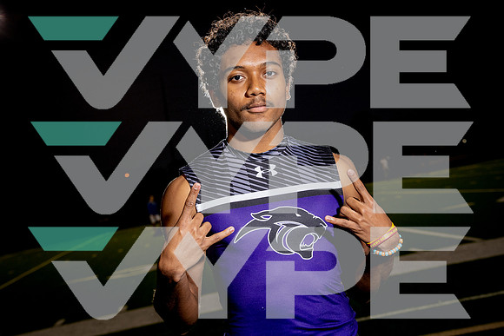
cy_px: 168
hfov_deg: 31.9
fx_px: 882
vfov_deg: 21.6
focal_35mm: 63
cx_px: 252
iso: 500
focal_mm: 63
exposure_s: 1/250
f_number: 7.1
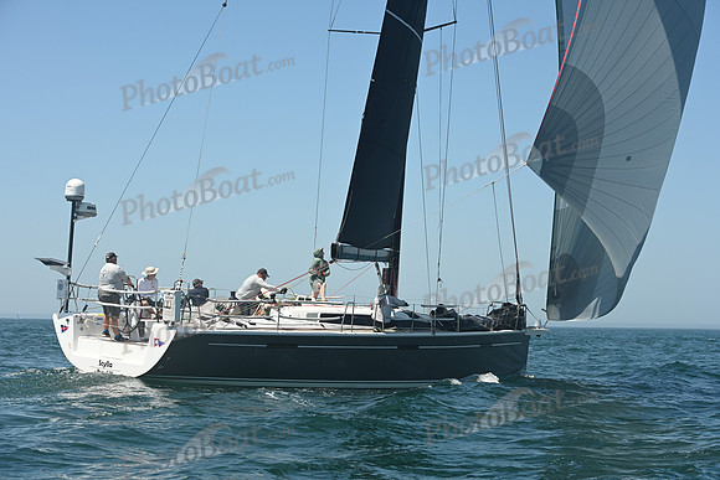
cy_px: 240
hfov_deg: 28.8
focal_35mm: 70
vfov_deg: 19.5
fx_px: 1400
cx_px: 360
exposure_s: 1/1000
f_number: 8
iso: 320
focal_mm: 70
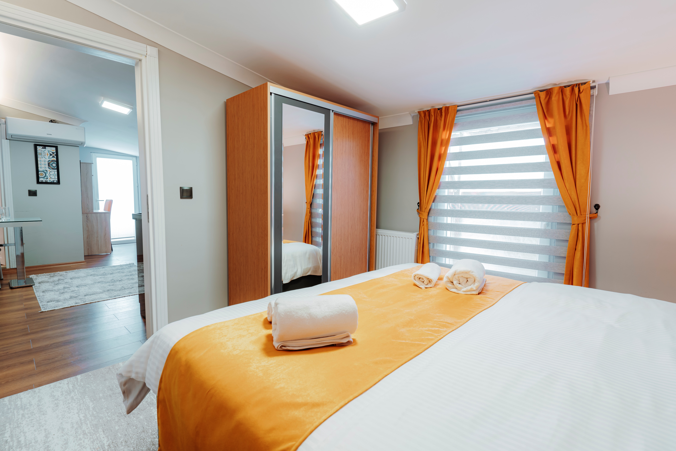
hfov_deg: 93.3
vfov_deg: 70.5
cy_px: 226
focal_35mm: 17
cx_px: 338
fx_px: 319
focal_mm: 17
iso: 160
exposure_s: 1/2.5
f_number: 6.3
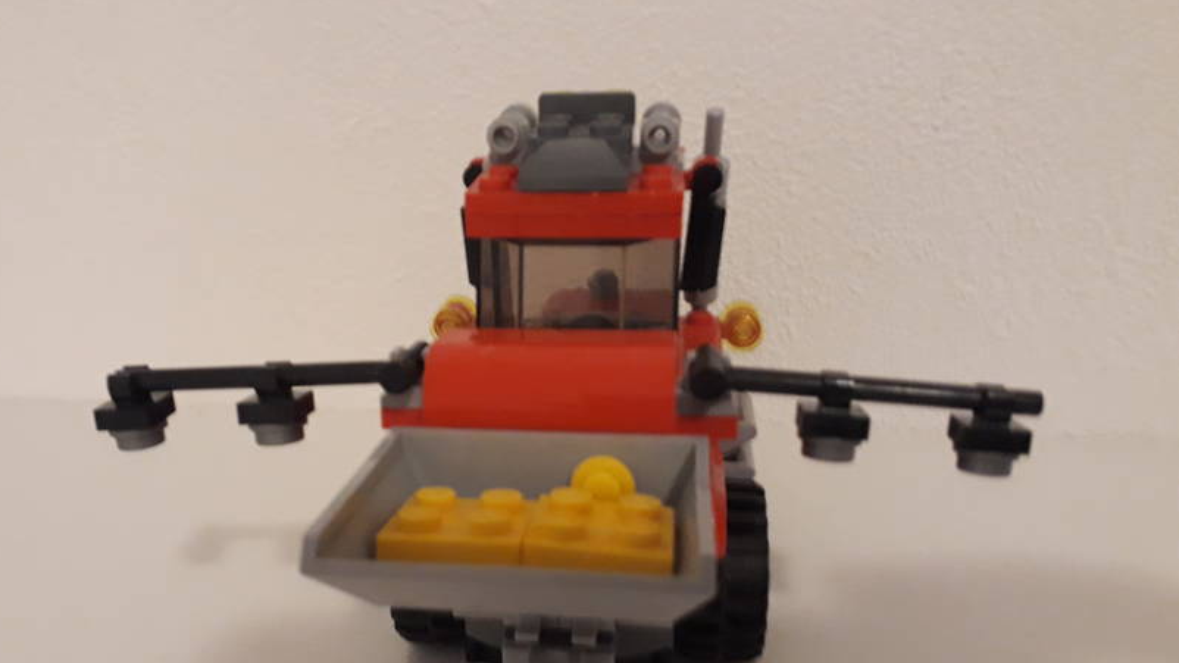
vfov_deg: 35.5
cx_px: 522
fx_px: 1032
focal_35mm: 33
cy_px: 396
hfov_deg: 59.3
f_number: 1.9
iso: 400
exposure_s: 1/15
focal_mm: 3.6
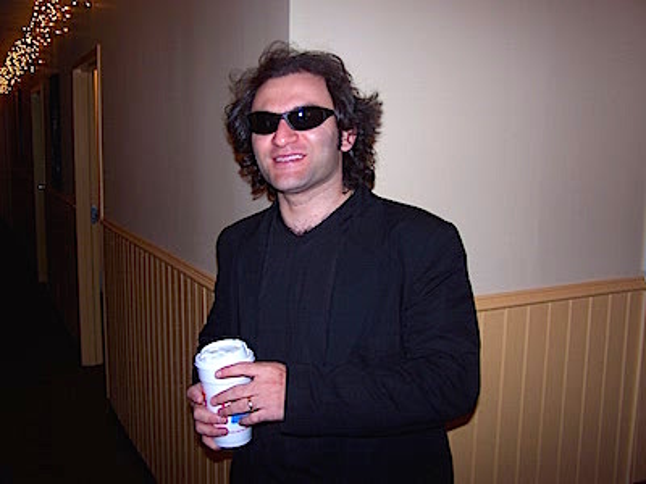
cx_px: 323
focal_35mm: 38
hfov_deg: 49.0
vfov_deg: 37.7
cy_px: 242
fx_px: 709
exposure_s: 1/60
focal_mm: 6.3
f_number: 2.8
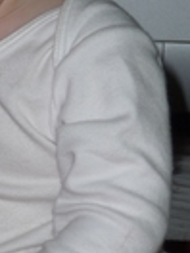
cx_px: -79
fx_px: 2225
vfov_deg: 6.5
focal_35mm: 304
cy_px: 163
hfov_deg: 4.9
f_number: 4.7
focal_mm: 15.2
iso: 100
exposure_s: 1/40
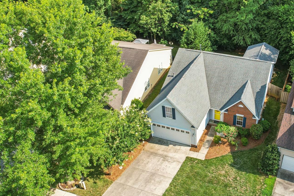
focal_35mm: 35
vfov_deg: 37.8
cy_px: 93
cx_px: 200
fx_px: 286
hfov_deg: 53.2
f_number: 2.8
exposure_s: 1/80
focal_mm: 8.4
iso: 100
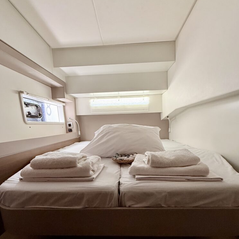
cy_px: 144
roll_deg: +0.5
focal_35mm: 17
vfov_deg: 82.9
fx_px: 133
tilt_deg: -9.5
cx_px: 118
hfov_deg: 84.0
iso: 320
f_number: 2.2
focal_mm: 2.22
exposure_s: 1/86
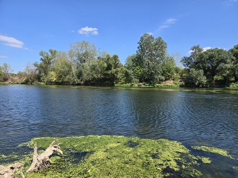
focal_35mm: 23
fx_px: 158
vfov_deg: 58.9
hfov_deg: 73.9
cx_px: 119
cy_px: 89
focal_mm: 5.4
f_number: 1.8
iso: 50
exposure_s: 1/2921
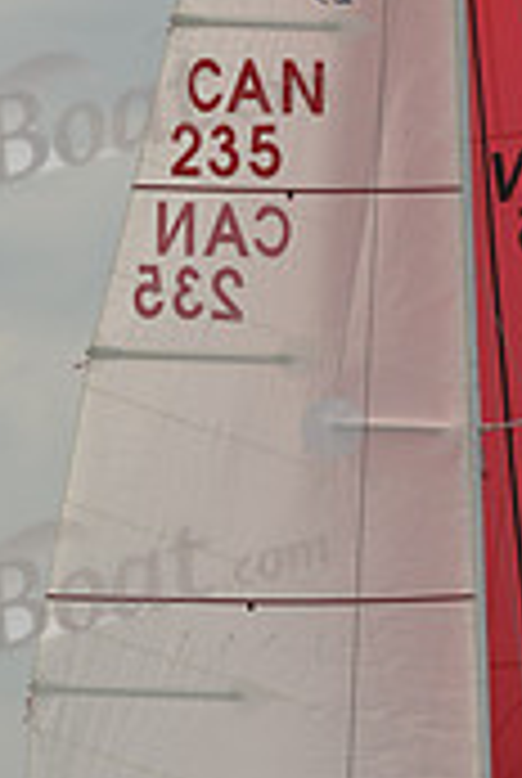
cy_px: 319
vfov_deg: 3.1
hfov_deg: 2.1
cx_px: 565
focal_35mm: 670
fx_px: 14513
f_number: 7.1
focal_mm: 200
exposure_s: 1/1000
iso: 250
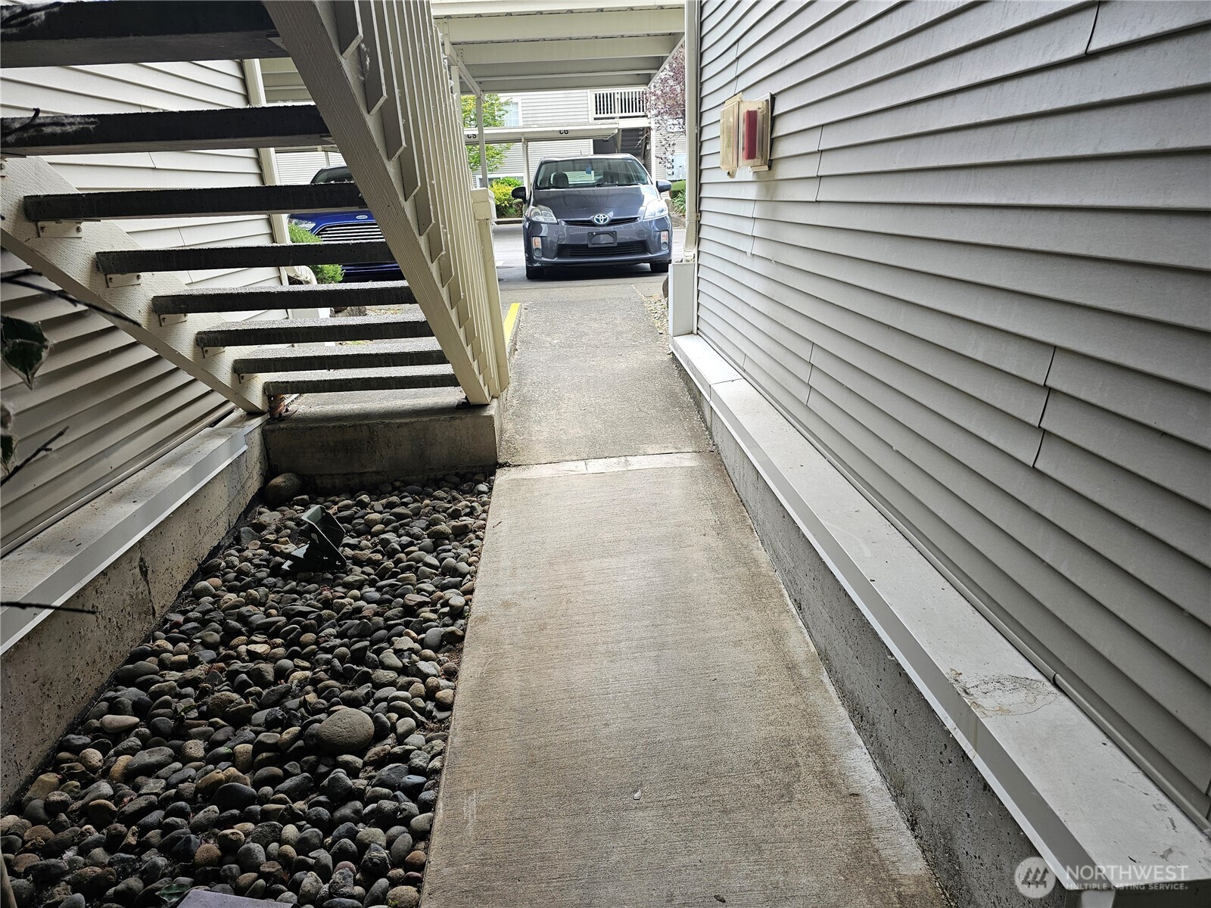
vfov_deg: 58.9
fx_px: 805
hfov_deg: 73.9
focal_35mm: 23
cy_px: 454
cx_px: 606
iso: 25
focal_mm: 6.3
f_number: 1.7
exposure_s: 1/120
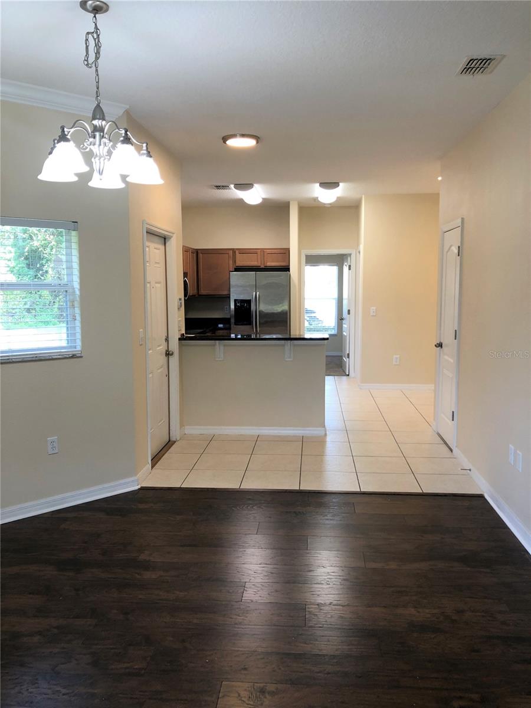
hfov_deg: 49.7
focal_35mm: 28
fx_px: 573
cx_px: 266
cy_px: 354
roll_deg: +0.9
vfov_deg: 63.4
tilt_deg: -6.0
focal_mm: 4
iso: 25
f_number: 1.8
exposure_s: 1/30
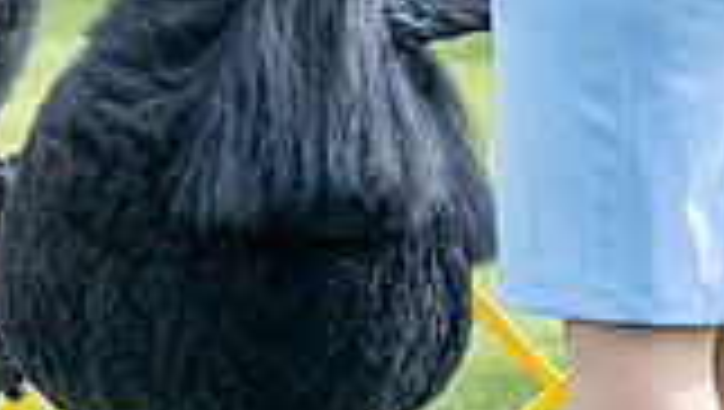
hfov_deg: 2.6
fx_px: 15722
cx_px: 13
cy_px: -43
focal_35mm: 818
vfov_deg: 1.5
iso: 1600
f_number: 5.6
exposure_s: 1/1600
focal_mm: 168
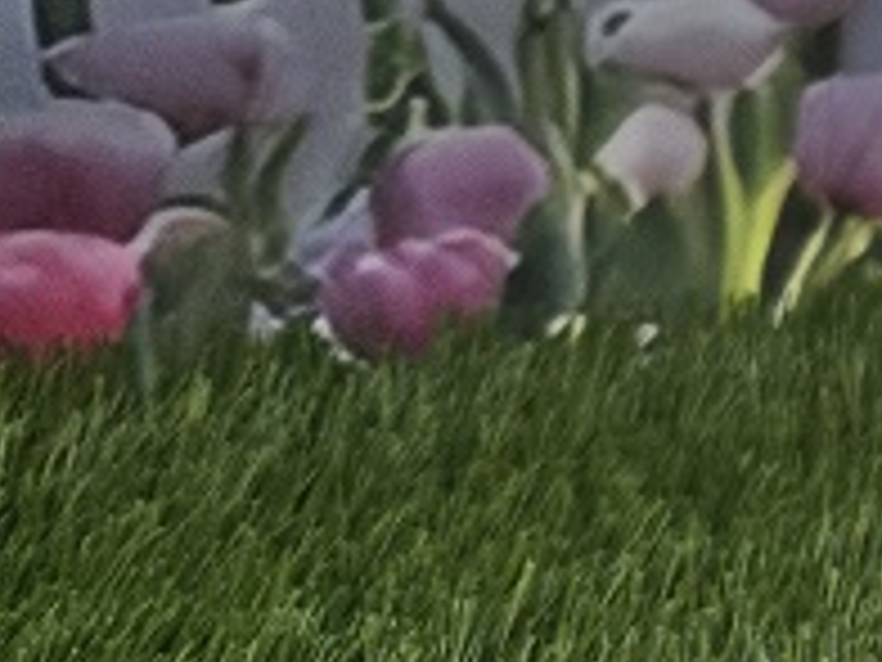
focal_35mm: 94
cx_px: 1665
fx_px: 2395
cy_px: -18
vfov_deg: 15.4
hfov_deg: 16.7
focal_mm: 5.4
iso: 250
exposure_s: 1/180
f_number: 1.8
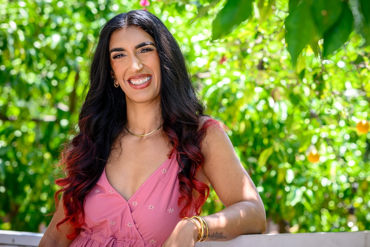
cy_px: 119
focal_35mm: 97
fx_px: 997
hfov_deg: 21.0
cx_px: 205
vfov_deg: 14.1
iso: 200
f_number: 3.5
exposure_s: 1/200
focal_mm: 85
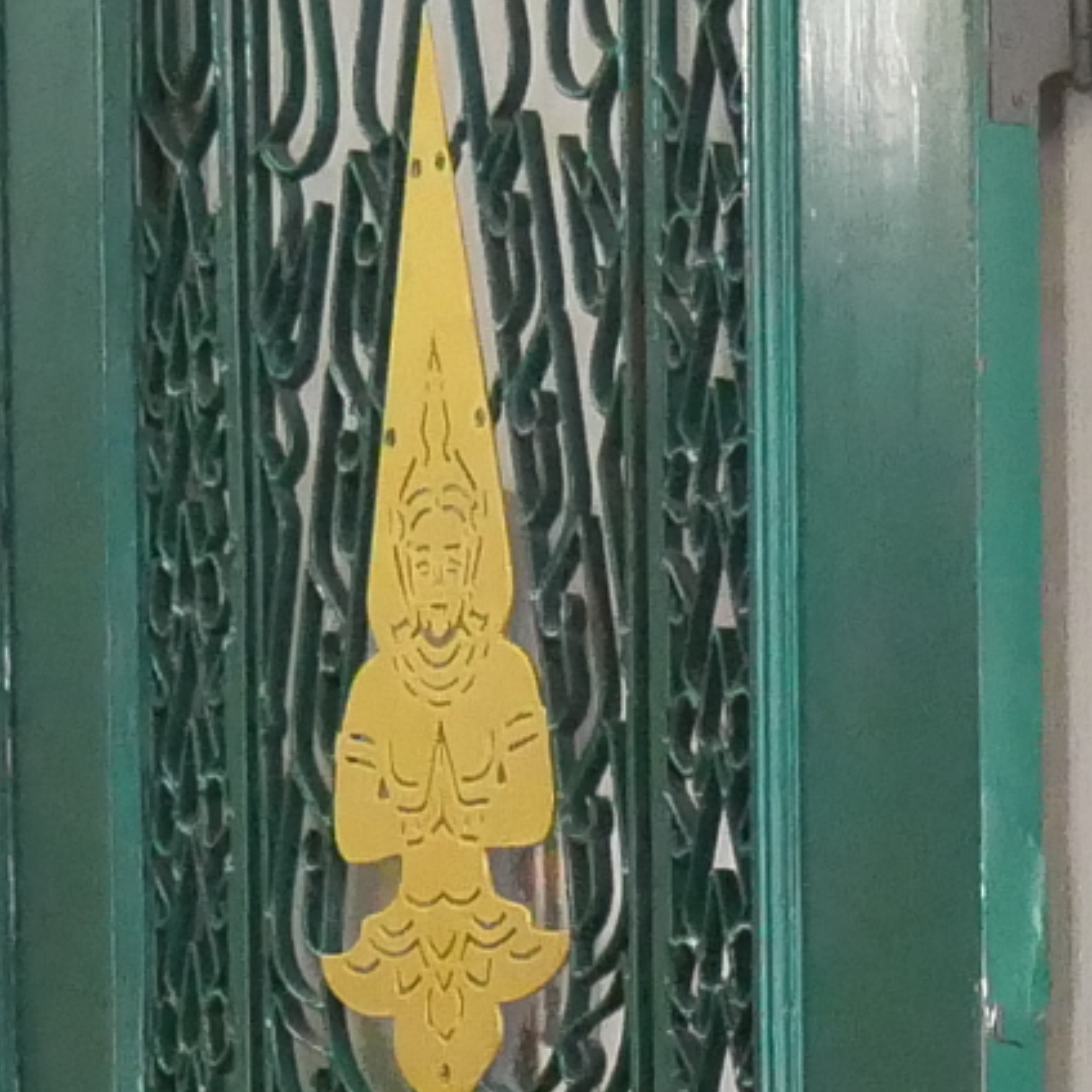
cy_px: 2666
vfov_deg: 7.1
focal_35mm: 231
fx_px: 8244
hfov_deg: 7.6
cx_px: 685
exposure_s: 1/60
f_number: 3.7
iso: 3200
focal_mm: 15
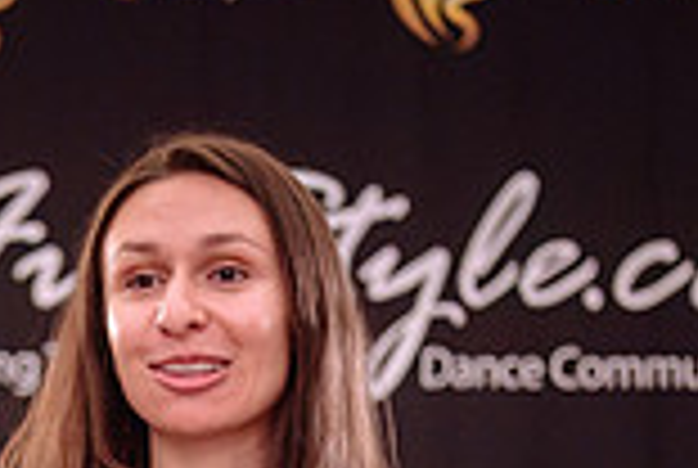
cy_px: 695
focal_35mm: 194
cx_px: 180
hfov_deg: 10.6
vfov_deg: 7.0
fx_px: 3769
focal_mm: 52
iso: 1000
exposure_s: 1/160
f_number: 2.8
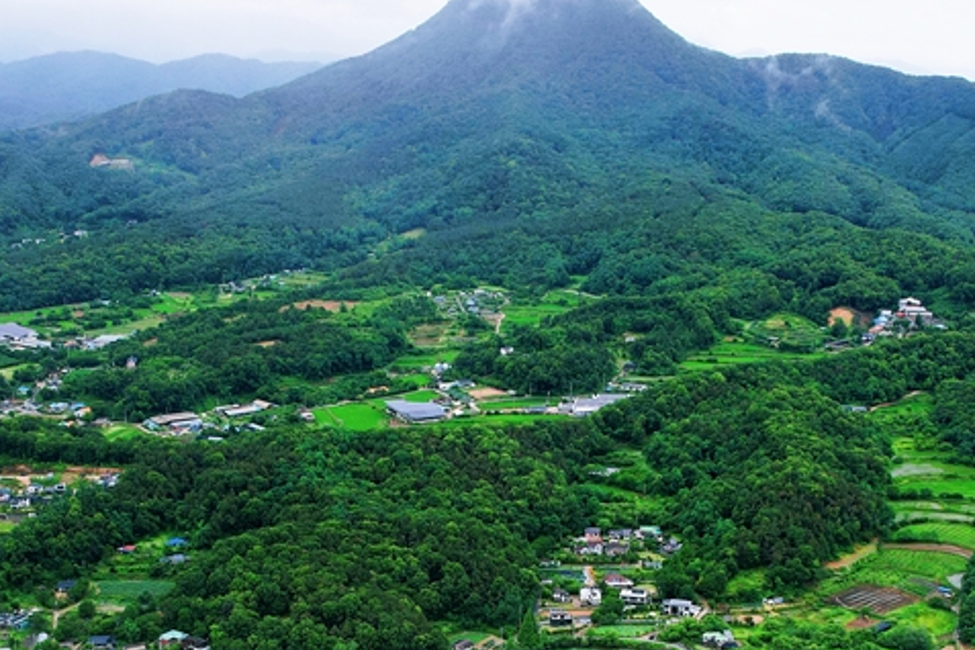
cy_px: 614
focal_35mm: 53
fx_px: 1435
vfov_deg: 24.6
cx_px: 458
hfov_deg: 37.5
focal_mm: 8.38
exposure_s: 1/640
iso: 120
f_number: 2.8
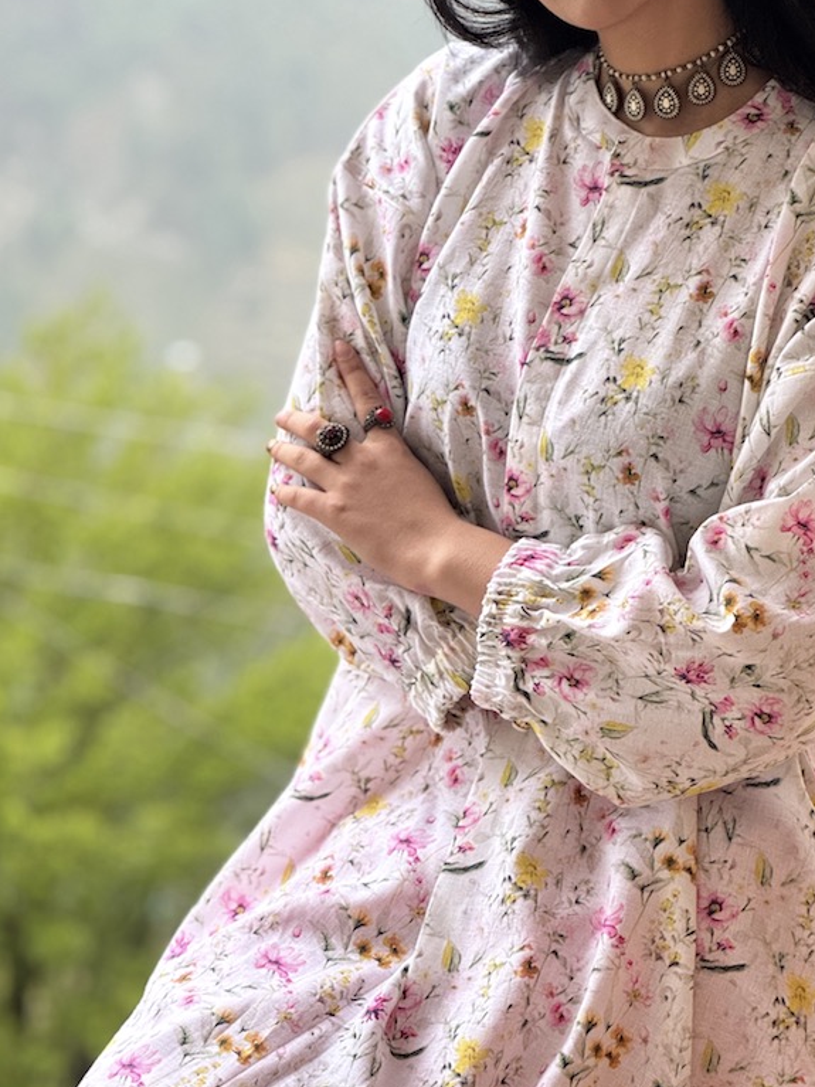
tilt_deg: -12.2
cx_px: 427
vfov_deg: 19.6
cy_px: 418
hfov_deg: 14.8
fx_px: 3140
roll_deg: -0.2
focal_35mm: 100
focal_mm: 9
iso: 160
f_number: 2.8
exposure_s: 1/99
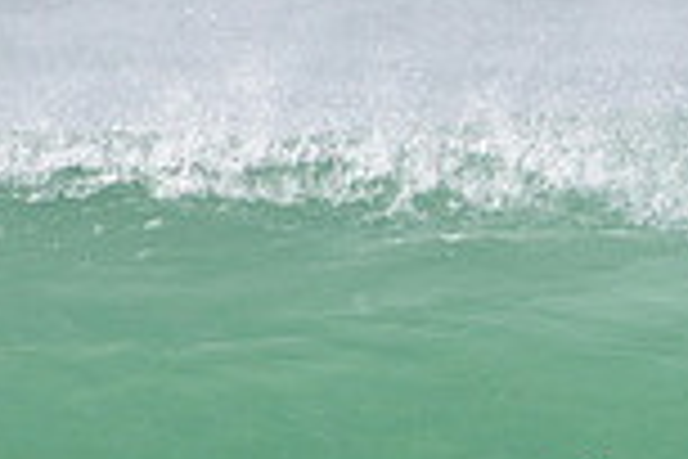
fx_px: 54271
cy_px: 808
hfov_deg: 0.7
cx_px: 333
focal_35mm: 2840
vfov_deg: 0.5
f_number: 5.6
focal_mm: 500
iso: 360
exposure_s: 1/2000
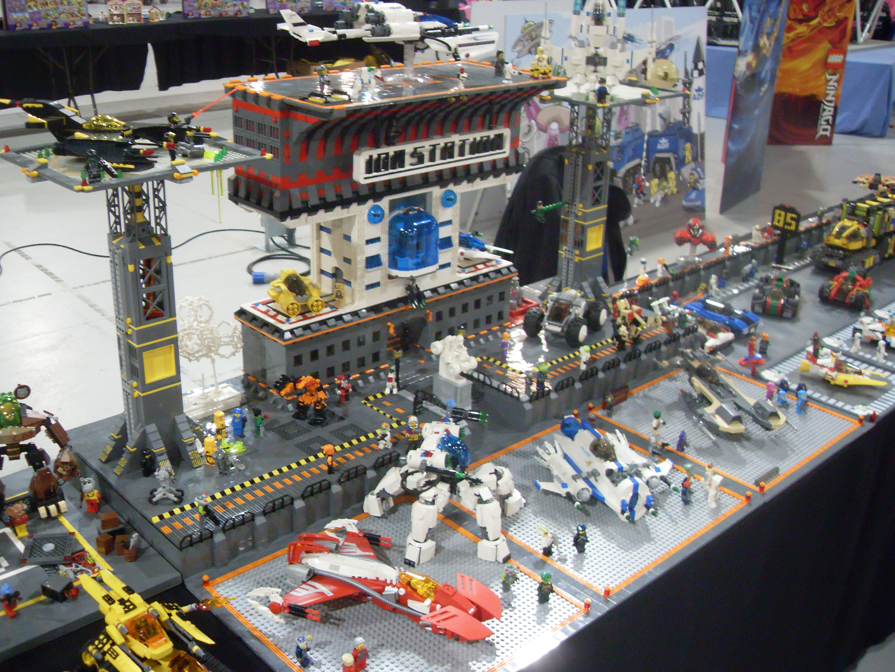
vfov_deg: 38.7
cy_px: 336
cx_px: 448
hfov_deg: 50.1
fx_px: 957
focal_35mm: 37
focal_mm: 6.3
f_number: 2.8
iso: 200
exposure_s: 1/10
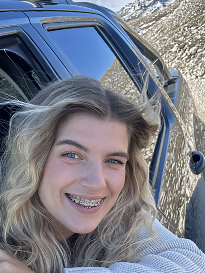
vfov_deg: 40.8
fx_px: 363
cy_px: 179
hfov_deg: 31.4
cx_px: 121
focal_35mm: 46
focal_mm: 2.69
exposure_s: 1/286
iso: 25
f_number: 1.9
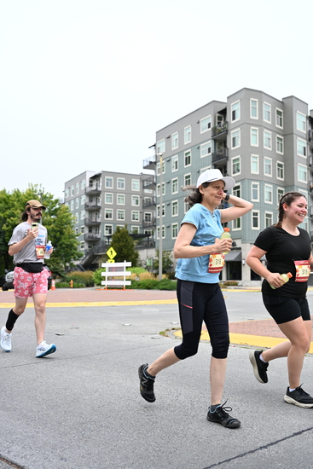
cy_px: 234
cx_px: 156
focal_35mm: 37
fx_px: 482
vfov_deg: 51.9
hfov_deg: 36.0
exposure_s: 1/800
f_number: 4
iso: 1600
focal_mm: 37
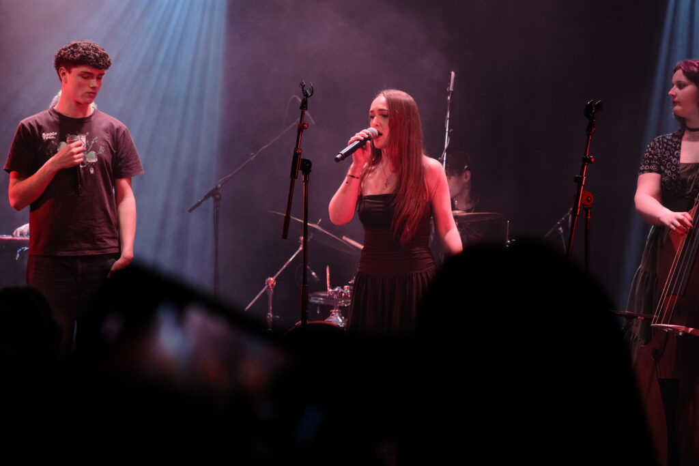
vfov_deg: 18.2
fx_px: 1456
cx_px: 350
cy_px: 233
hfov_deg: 27.0
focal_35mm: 75
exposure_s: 1/150
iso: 2500
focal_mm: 50
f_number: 2.8
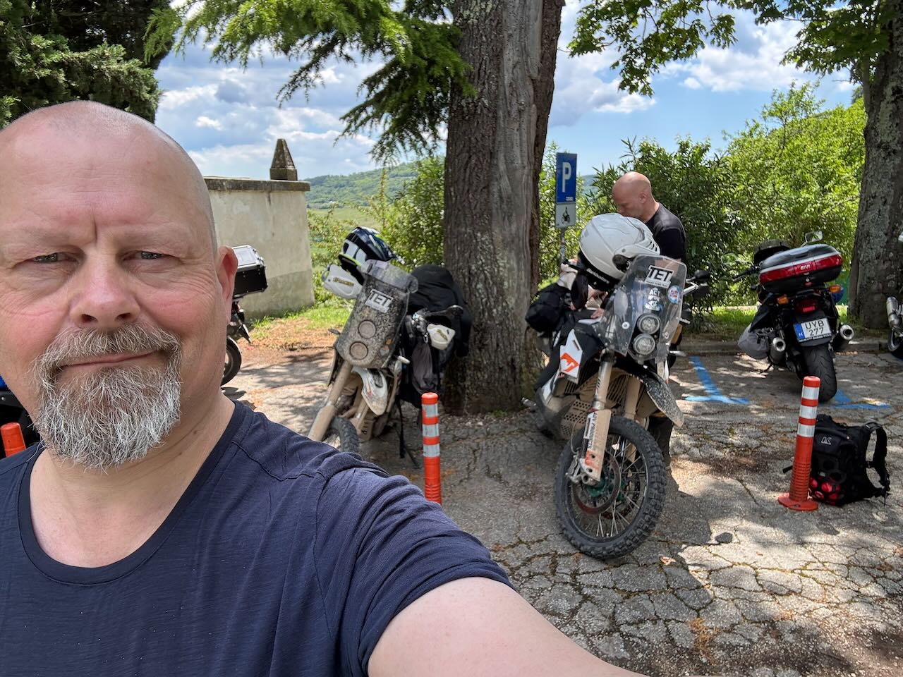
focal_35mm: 23
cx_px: 452
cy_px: 338
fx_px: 600
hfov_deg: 73.9
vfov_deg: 58.9
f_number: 1.9
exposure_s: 1/263
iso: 25
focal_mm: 2.69
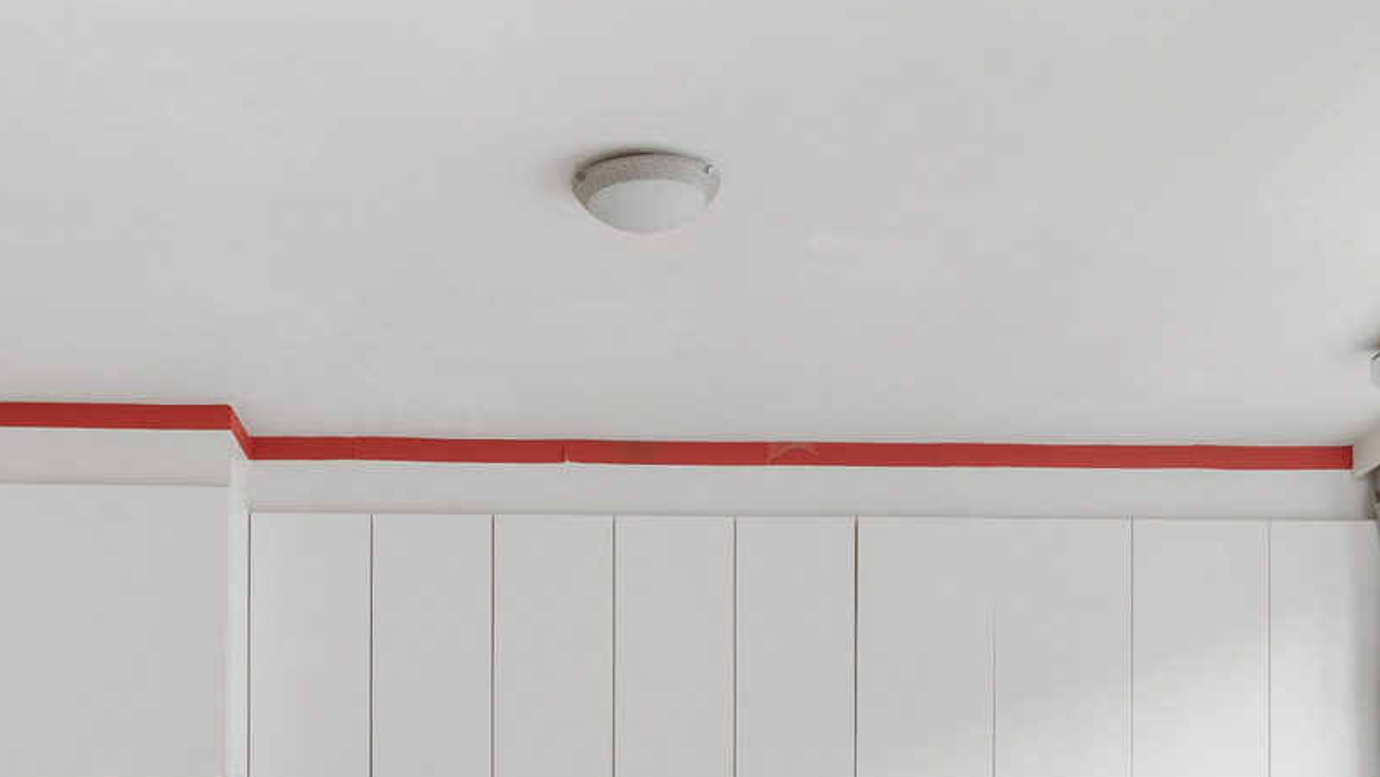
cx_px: 599
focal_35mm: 50
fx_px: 1830
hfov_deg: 41.2
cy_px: 981
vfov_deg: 21.8
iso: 320
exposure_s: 1/5
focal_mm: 16
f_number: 11
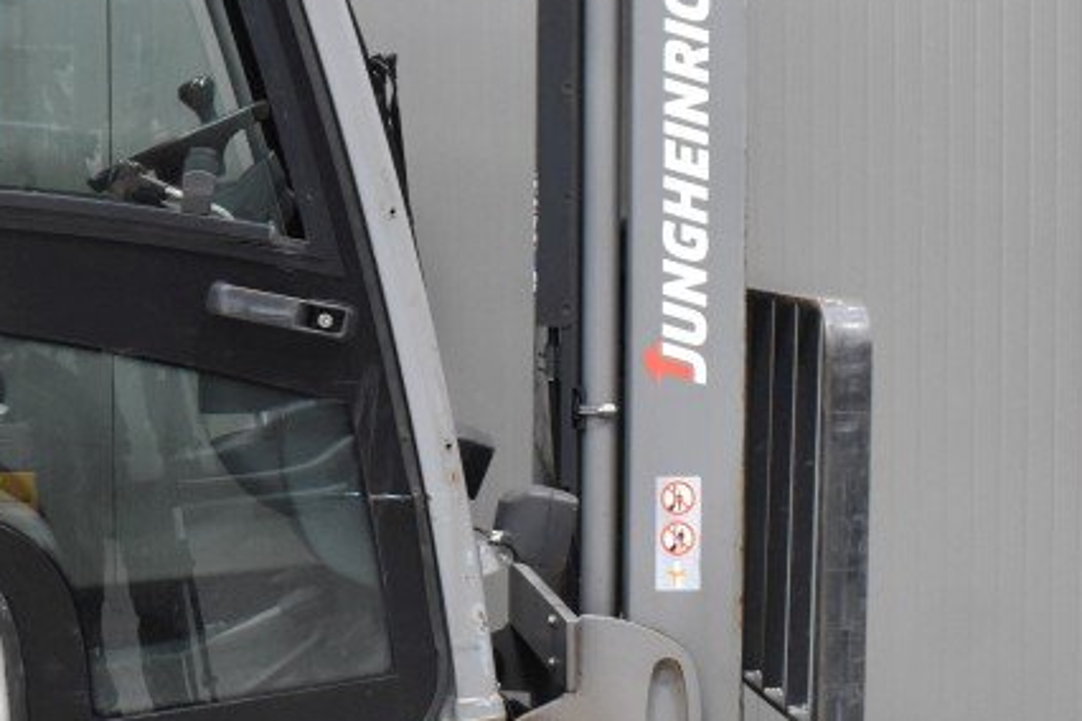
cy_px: 327
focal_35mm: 93
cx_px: 74
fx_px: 2795
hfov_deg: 21.3
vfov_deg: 14.7
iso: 1600
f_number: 5
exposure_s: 1/25
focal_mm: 22
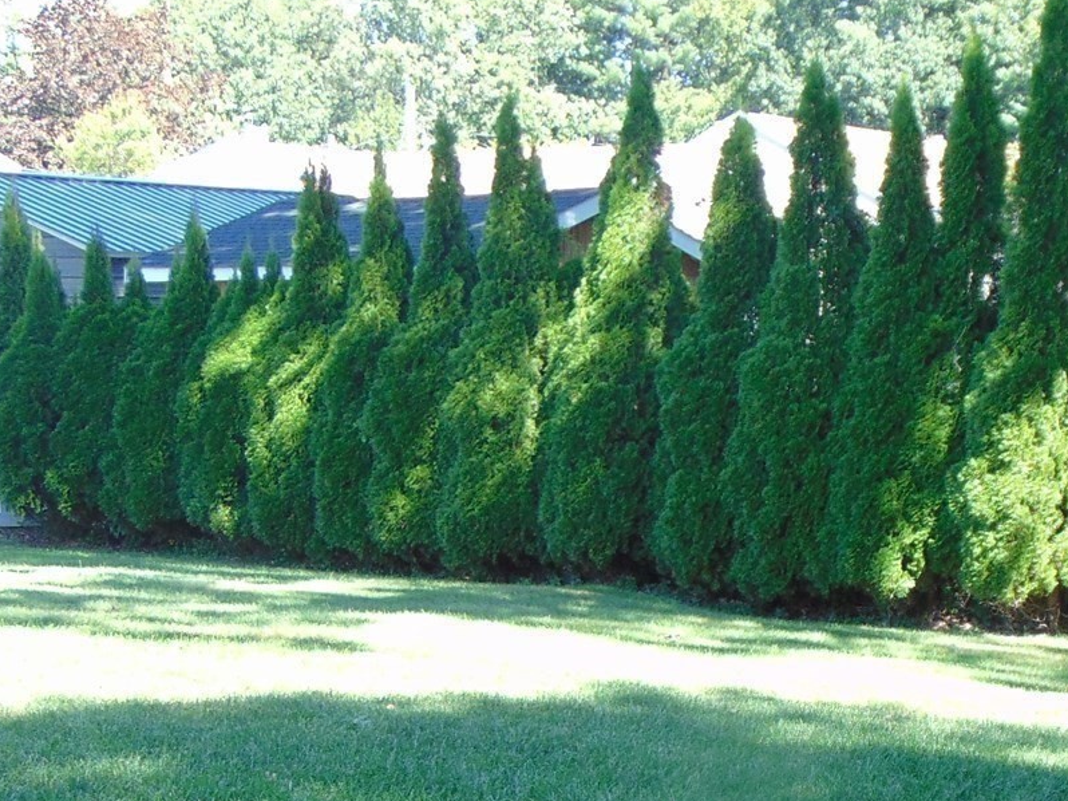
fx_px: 2375
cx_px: 894
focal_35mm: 77
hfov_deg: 24.8
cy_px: 883
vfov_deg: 18.4
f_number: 3.1
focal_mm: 5.4
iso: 80
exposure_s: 1/100
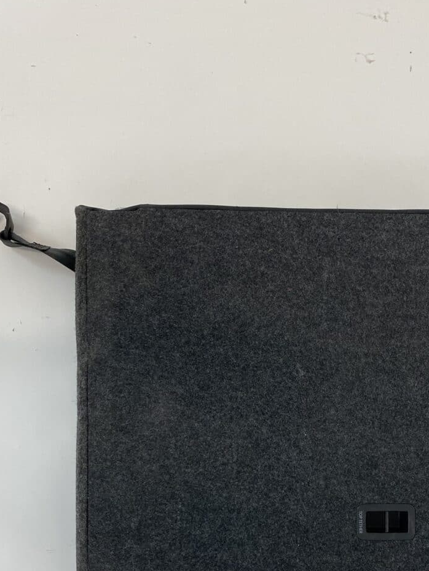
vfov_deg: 44.1
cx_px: 271
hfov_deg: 34.9
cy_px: 434
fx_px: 677
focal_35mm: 41
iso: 100
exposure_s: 1/100
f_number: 1.8
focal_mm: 4.25
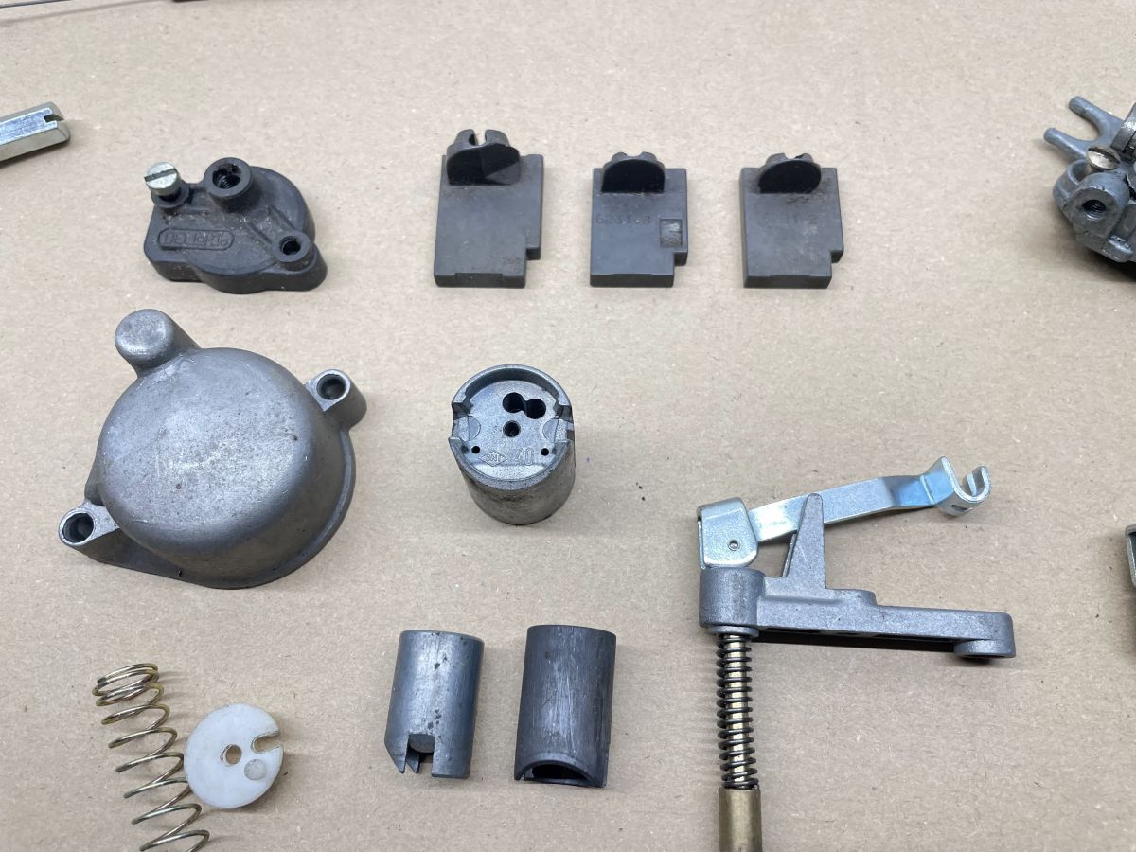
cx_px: 568
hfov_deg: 67.3
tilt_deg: -69.2
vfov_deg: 53.1
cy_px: 426
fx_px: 853
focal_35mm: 26
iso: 80
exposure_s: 1/100
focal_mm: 4.2
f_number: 1.6
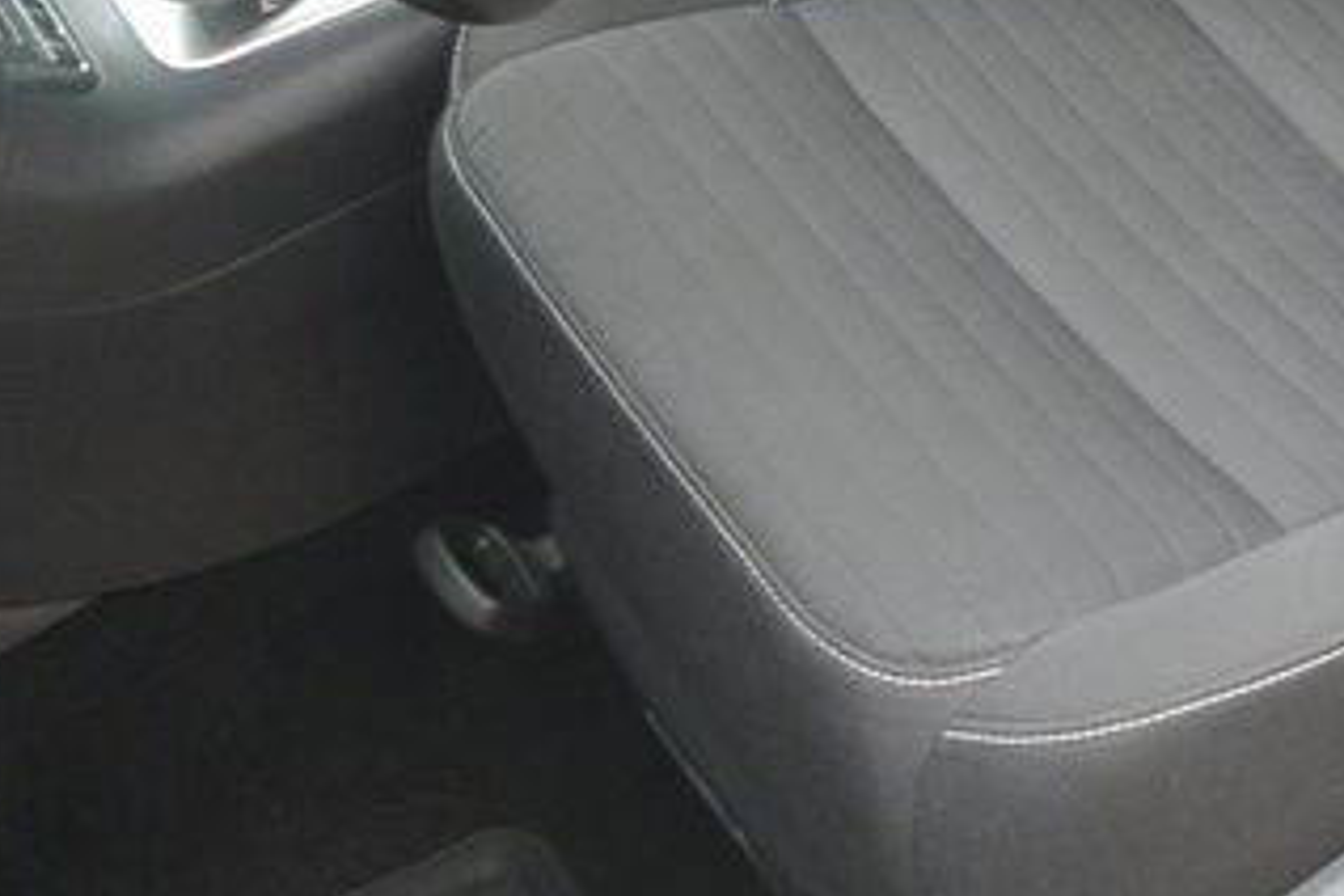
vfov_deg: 15.0
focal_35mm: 87
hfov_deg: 22.0
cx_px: 1522
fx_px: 3248
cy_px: -294
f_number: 3.5
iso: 400
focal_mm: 10
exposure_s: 1/125
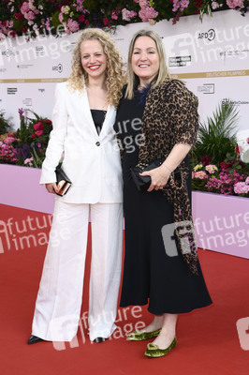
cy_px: 188
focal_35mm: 70
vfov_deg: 28.9
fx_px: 727
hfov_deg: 19.4
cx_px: 124
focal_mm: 70
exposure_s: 1/250
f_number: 6.3
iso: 640
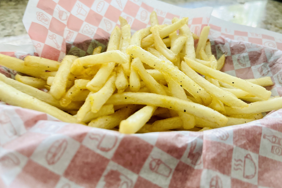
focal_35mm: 27
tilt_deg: -34.1
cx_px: 140
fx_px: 211
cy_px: 81
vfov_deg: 47.8
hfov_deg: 67.4
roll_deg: -2.6
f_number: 1.6
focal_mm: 5.1
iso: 100
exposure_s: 1/121
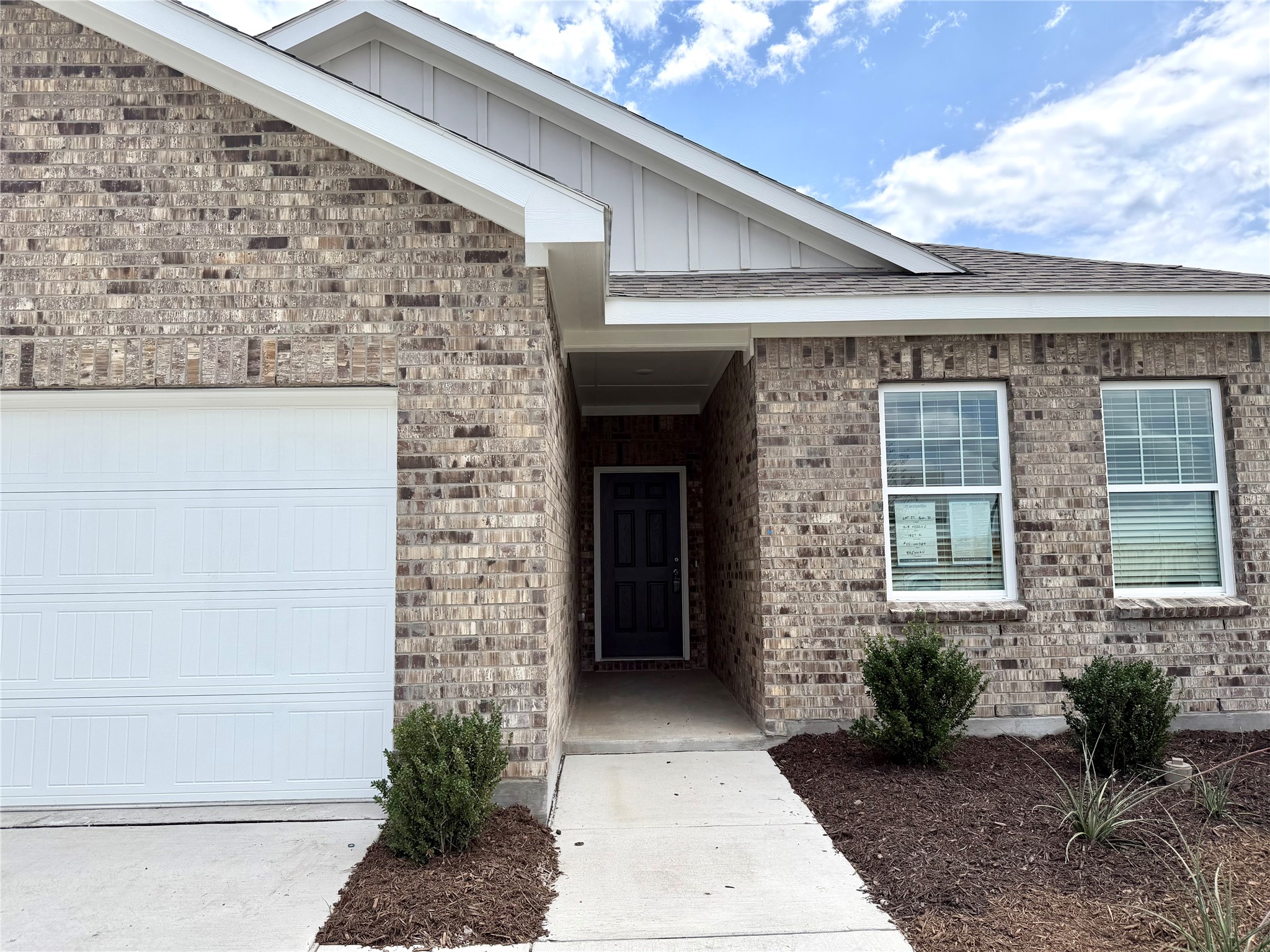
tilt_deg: +4.9
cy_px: 476
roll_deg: +1.3
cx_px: 635
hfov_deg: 71.6
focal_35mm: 24
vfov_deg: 56.8
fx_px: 880
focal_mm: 6.76
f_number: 1.78
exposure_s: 1/4673
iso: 80
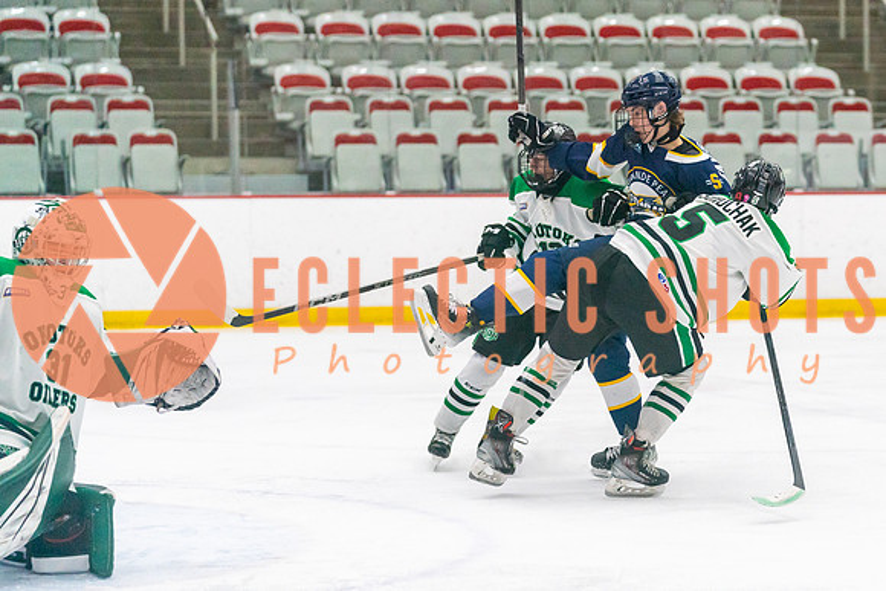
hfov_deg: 14.8
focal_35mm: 138
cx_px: 575
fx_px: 3397
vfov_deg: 9.9
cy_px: 324
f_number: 2.8
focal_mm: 100
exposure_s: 1/1600
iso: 4000
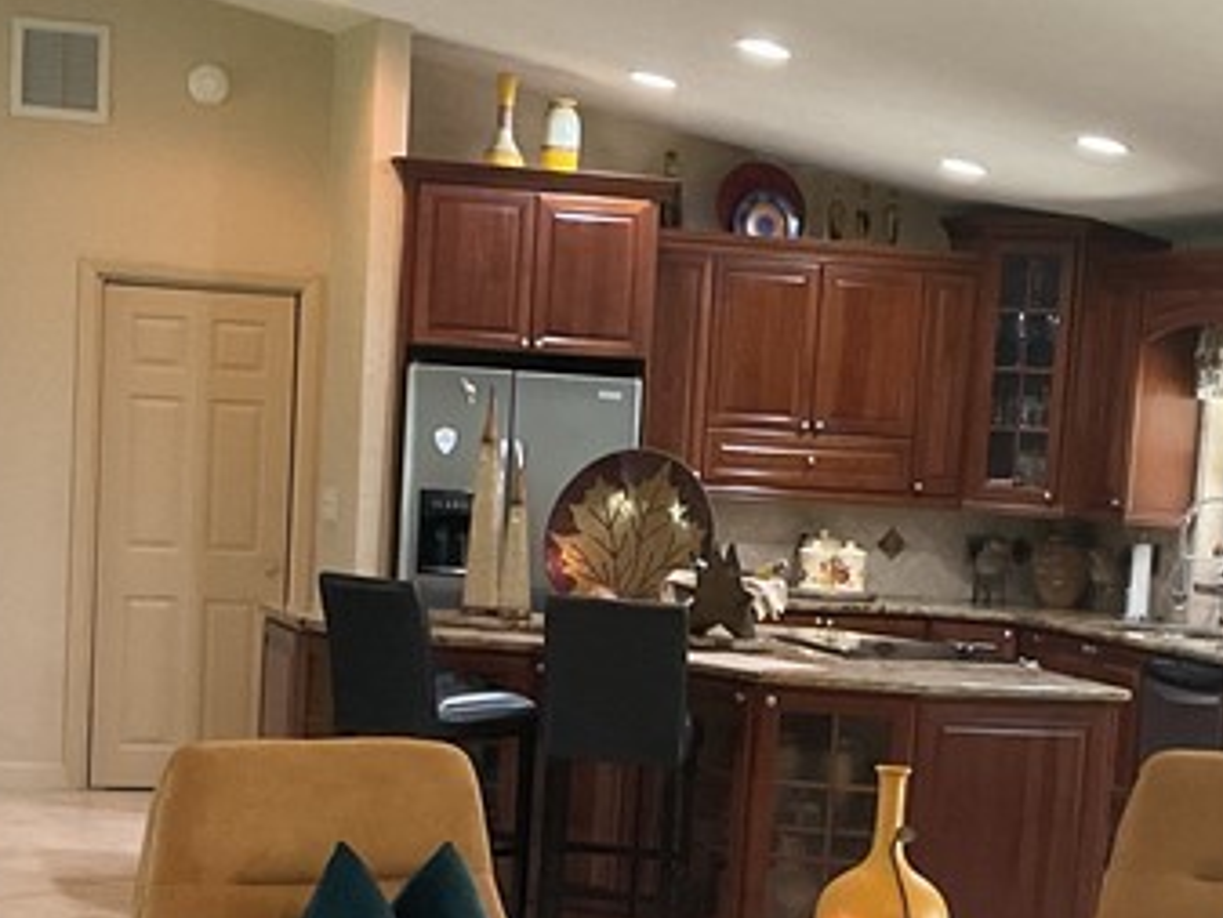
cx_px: 642
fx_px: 3110
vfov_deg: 16.6
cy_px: 784
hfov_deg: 22.2
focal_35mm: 88
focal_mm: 3
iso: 200
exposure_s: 1/40
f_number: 1.8
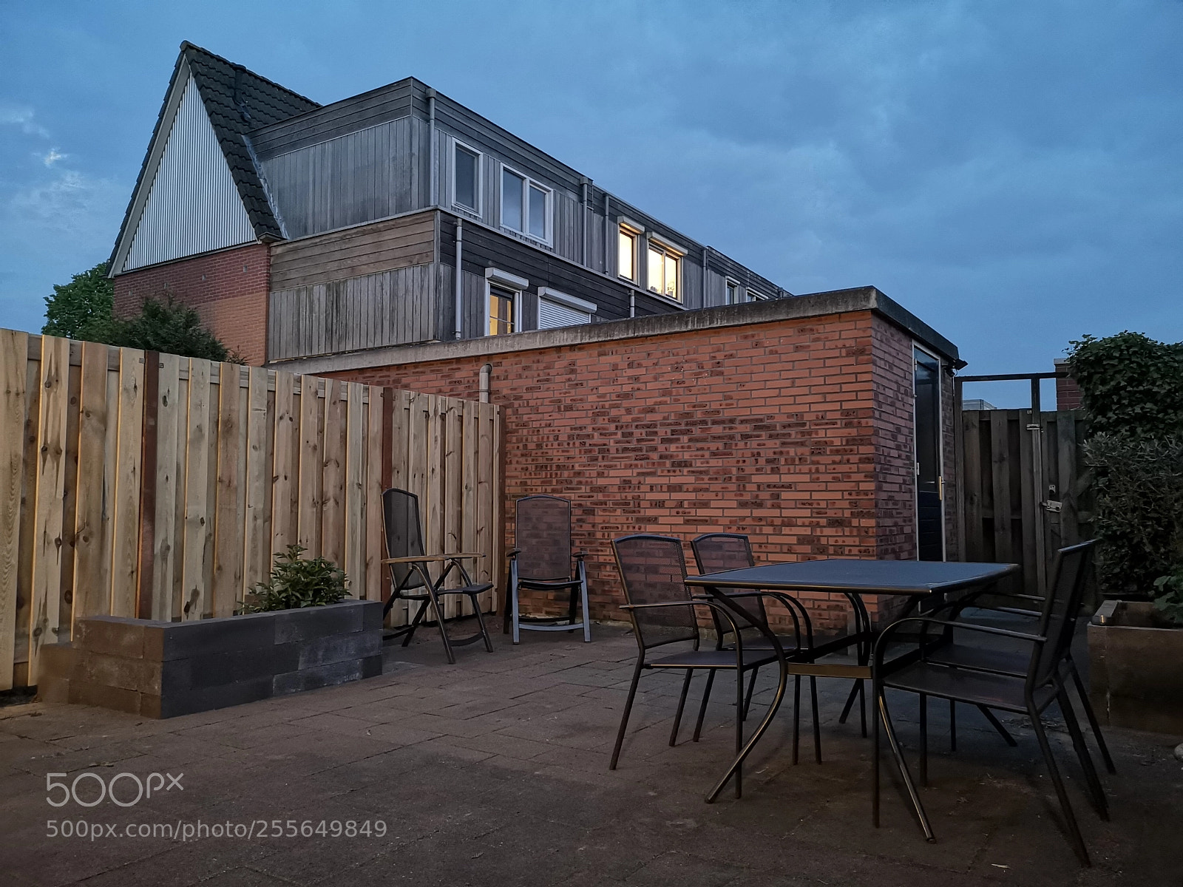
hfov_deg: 65.3
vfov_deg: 51.4
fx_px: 923
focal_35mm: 27
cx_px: 592
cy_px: 444
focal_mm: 3.95
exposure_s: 4
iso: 1250
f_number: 1.8
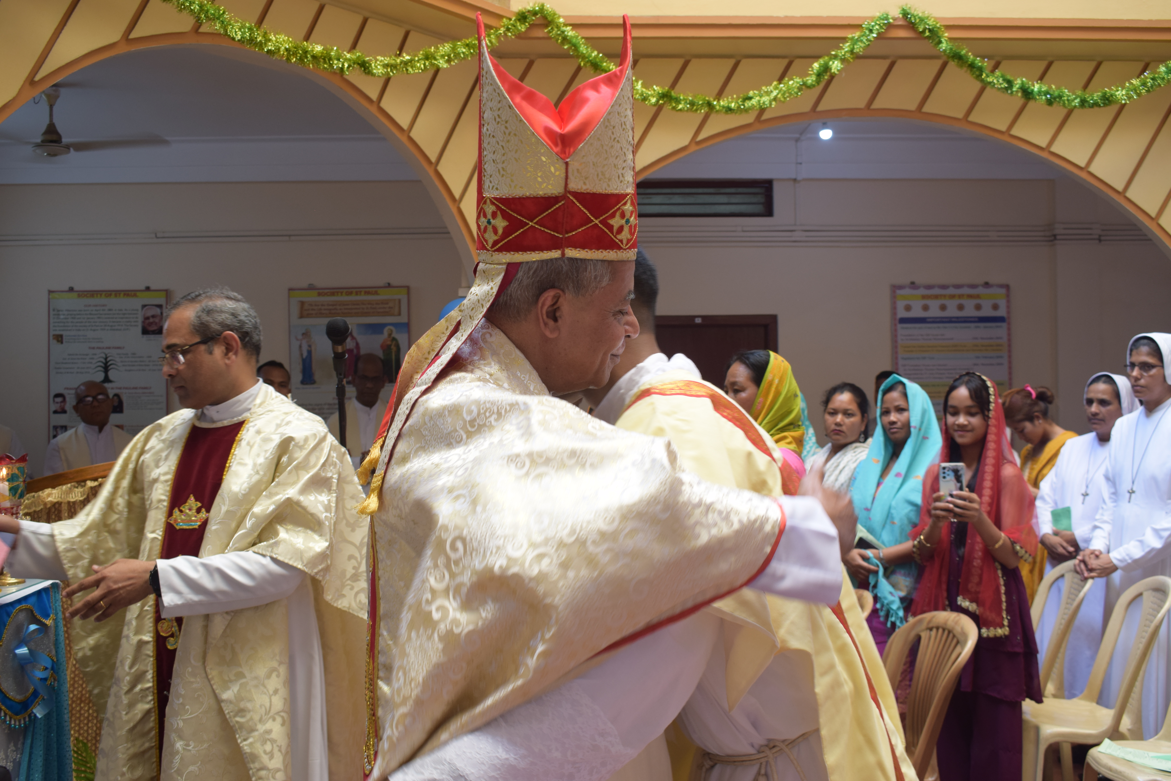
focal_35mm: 36
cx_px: 586
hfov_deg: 53.1
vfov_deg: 36.9
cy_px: 390
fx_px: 1171
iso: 400
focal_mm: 24
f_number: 6.3
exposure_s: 1/60
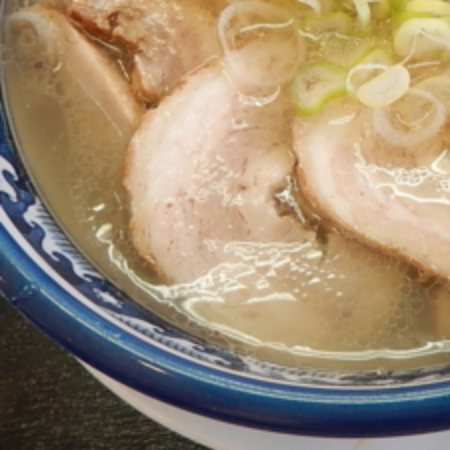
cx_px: 420
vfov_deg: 27.7
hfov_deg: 27.8
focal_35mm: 59
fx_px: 868
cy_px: 20
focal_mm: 4.5
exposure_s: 1/30
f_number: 3.4
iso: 180
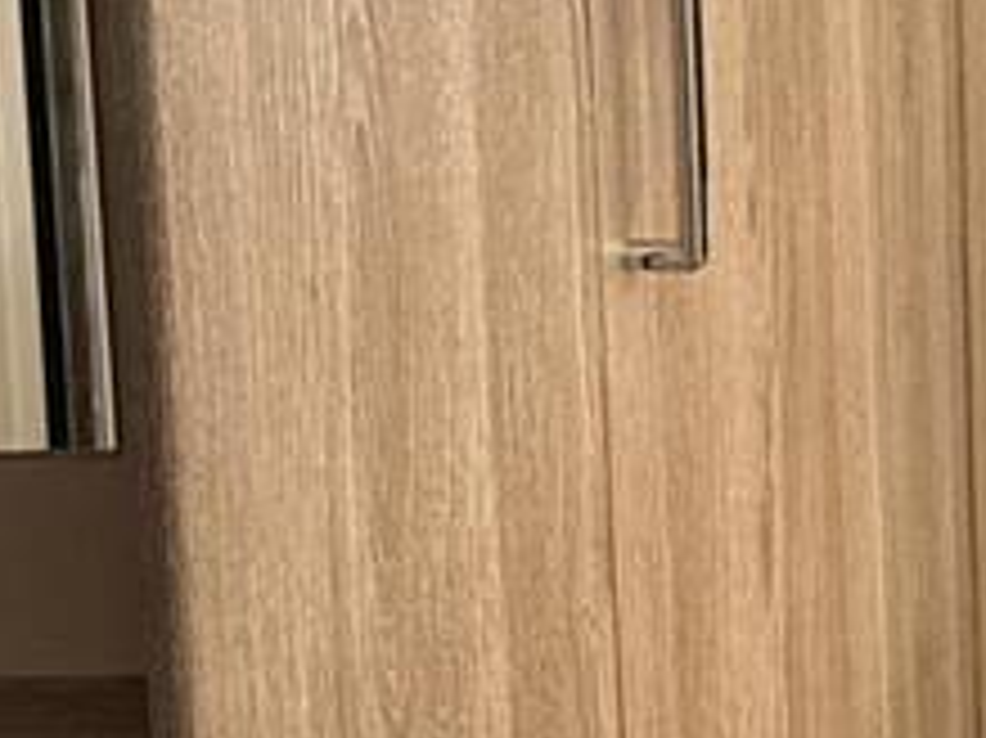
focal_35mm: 158
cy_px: -860
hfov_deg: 11.0
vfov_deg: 8.7
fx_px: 4498
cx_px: 2193
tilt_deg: -8.6
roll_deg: -1.0
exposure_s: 1/49
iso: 160
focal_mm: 6.76
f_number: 1.78
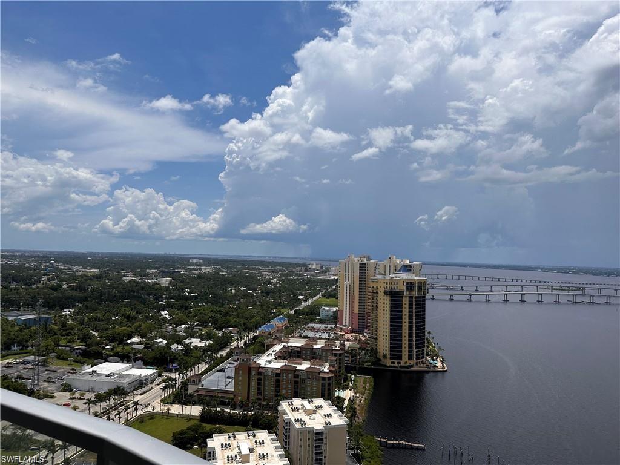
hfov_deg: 71.6
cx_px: 310
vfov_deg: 56.8
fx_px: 430
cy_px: 232
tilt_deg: +1.7
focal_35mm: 24
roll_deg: -2.0
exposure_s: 1/13699
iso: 80
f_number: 1.78
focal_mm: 6.86
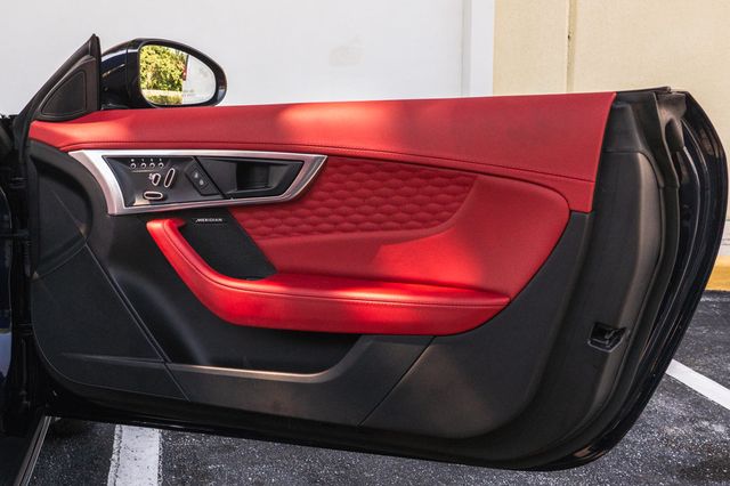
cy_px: 194
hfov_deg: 37.1
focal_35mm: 53
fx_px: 1075
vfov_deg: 25.4
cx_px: 248
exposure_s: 1/160
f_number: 7.1
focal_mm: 24
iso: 640
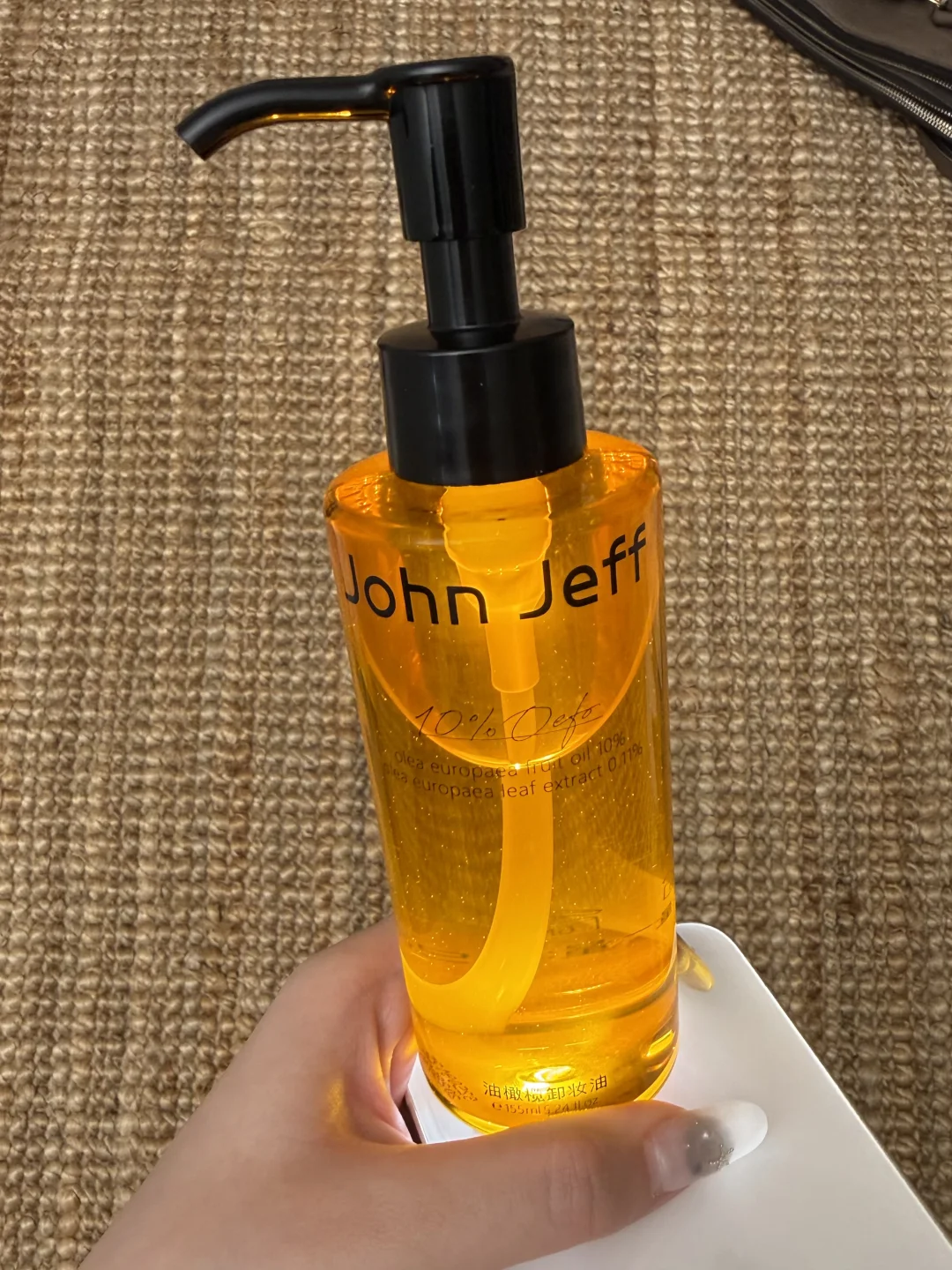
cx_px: 476
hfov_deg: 56.8
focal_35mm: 24
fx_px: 880
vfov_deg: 71.6
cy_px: 635
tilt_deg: -79.1
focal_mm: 2.22
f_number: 2.2
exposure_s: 1/100
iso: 200
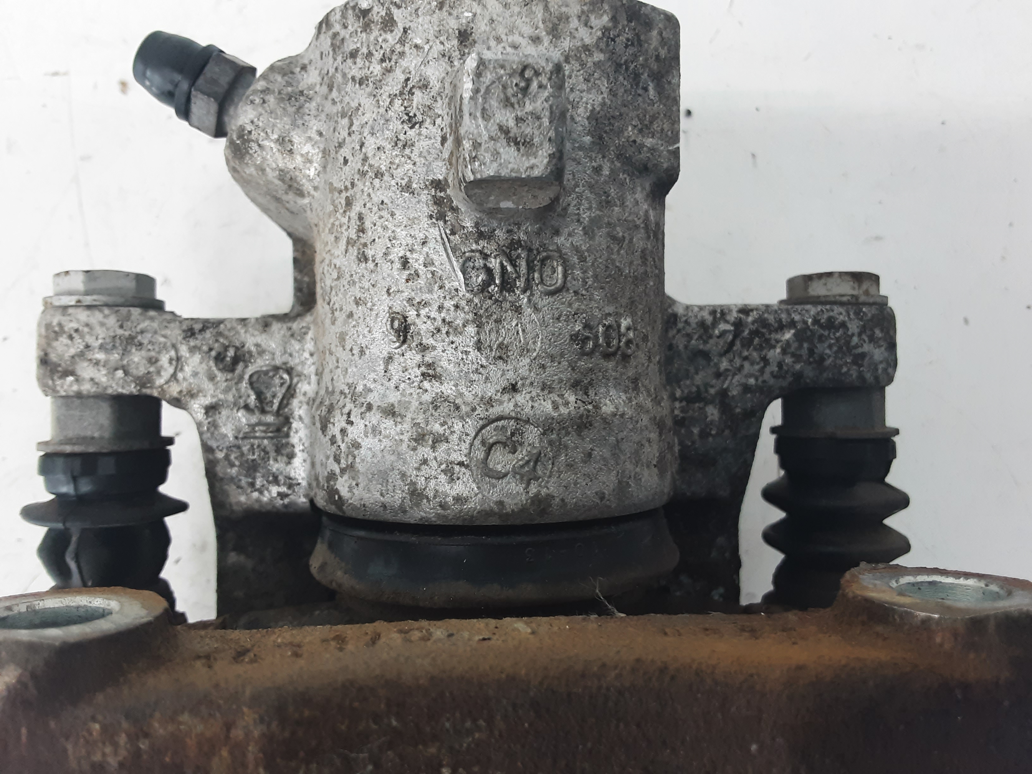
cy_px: 387
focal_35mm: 27
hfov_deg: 65.3
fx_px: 805
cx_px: 516
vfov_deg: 51.4
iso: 100
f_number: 1.9
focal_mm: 2.91
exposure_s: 1/50
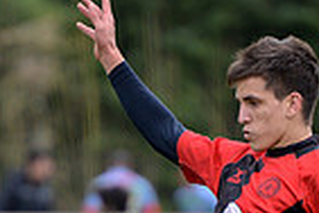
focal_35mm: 1112
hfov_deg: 1.9
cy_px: 341
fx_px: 9853
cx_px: -93
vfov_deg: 1.2
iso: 640
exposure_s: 1/500
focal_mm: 270
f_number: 4
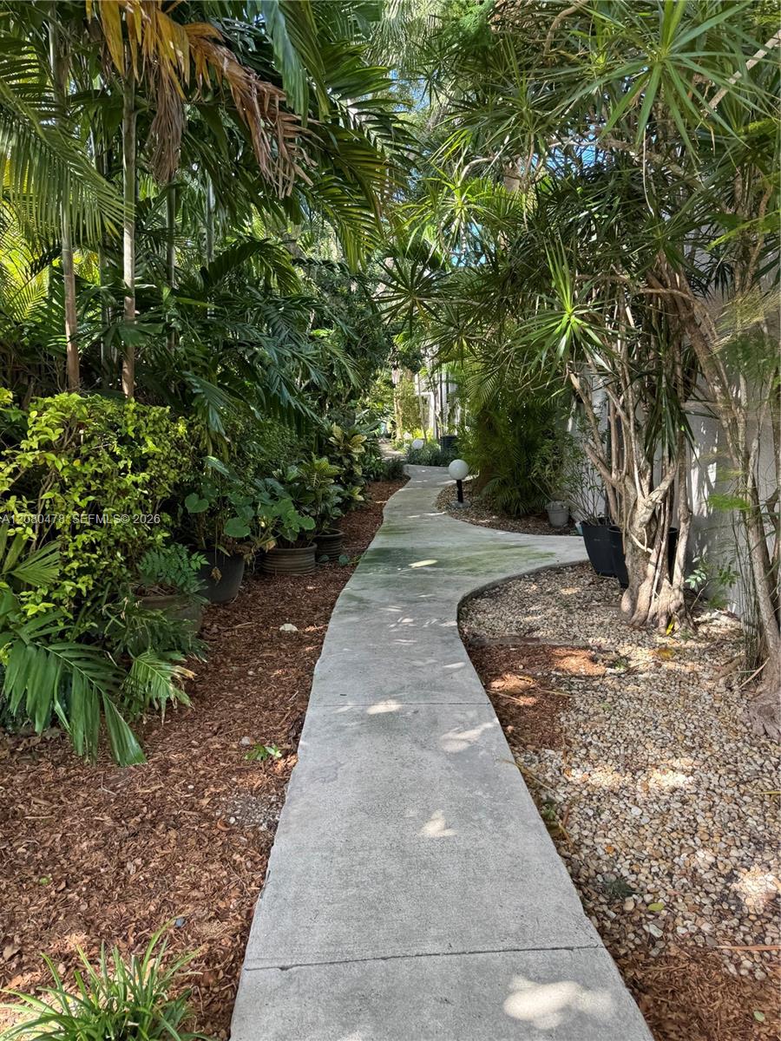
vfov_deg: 71.6
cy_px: 520
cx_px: 390
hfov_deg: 56.8
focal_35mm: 24
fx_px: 722
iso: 80
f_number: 1.78
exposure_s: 1/190
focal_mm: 6.86
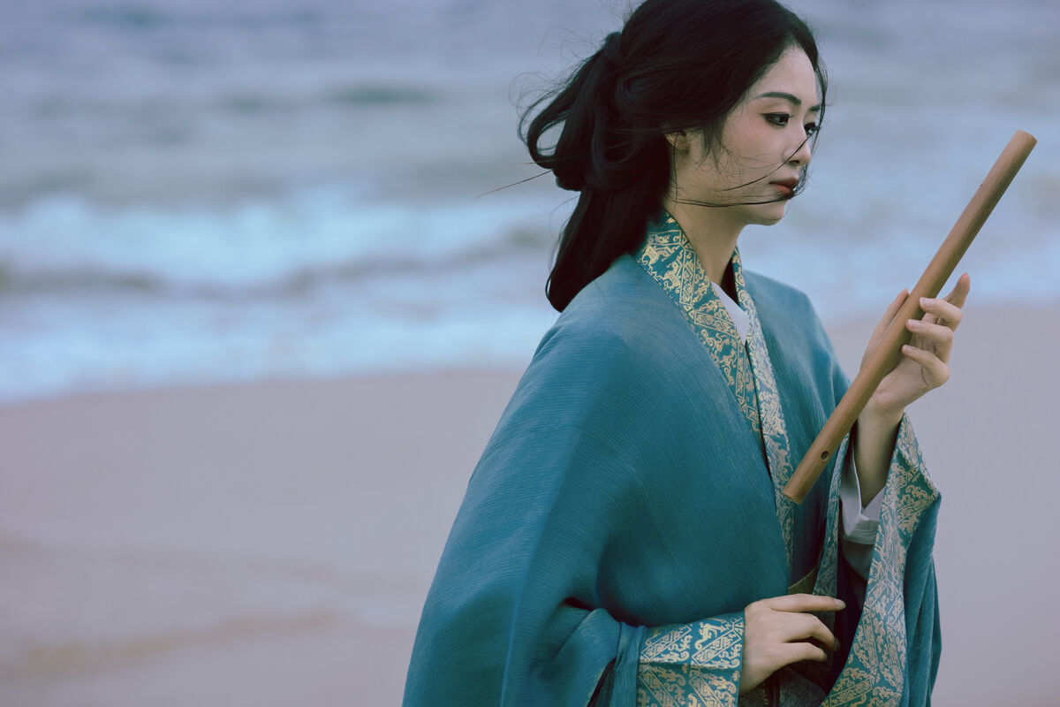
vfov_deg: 16.1
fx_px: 2503
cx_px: 530
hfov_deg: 23.9
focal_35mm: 85
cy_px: 354
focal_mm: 85
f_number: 2.8
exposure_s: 1/800
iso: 640
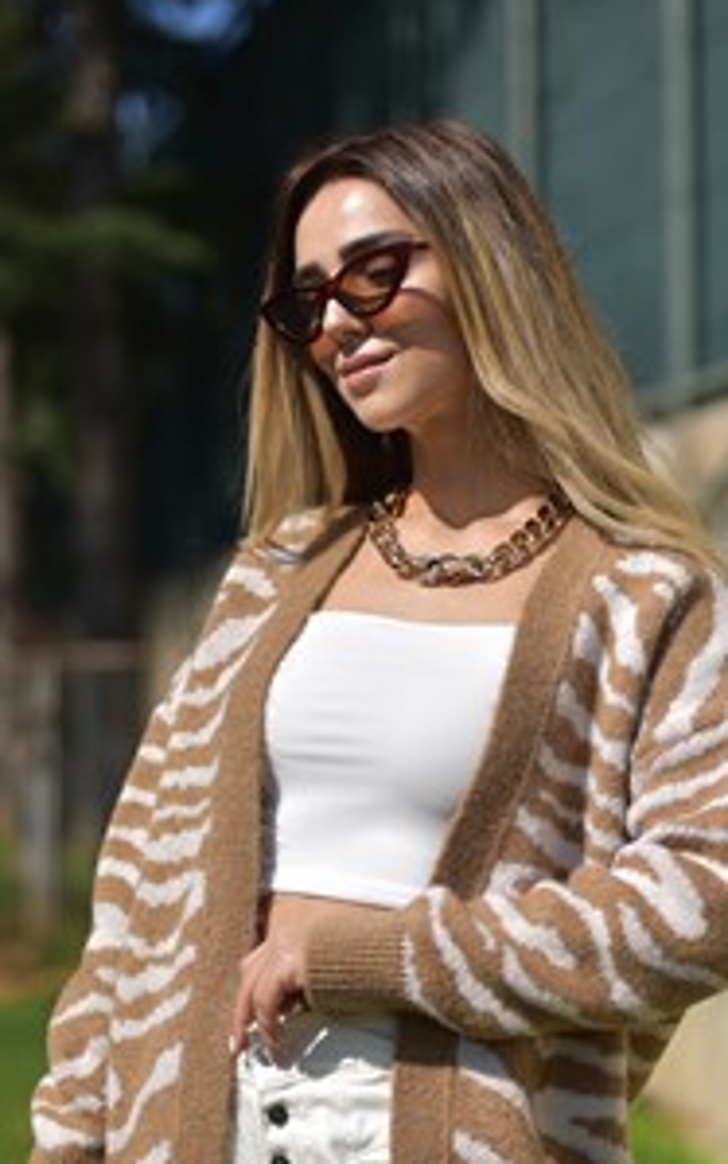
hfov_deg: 16.5
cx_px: 385
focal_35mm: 79
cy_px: 755
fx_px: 2507
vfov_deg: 26.0
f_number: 2
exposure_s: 1/6400
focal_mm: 50
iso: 64
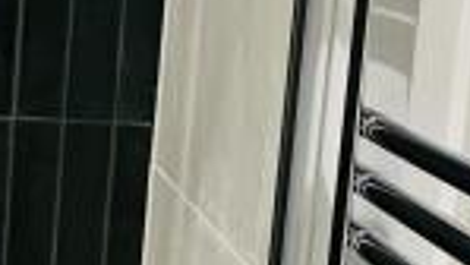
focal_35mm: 105
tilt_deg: -8.5
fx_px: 1309
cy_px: 76
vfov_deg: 11.5
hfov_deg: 15.1
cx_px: -549
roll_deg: +0.3
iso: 250
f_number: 2.2
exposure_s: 1/50
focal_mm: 2.22
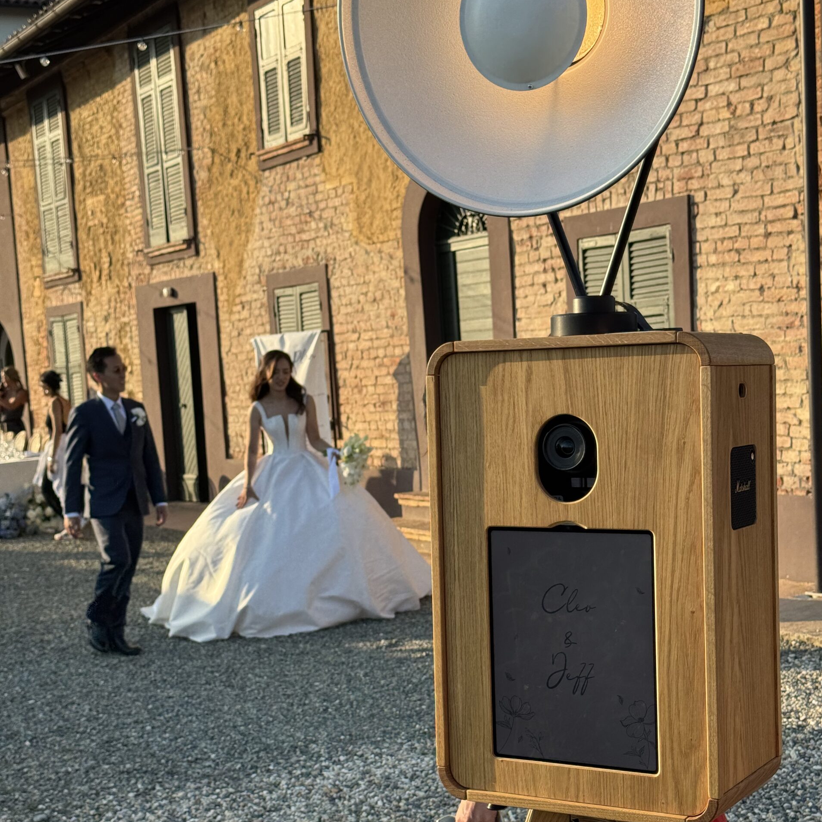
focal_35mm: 57
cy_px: 494
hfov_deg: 30.0
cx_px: 414
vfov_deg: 30.0
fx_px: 1531
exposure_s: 1/2110
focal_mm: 6.76
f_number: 1.78
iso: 64
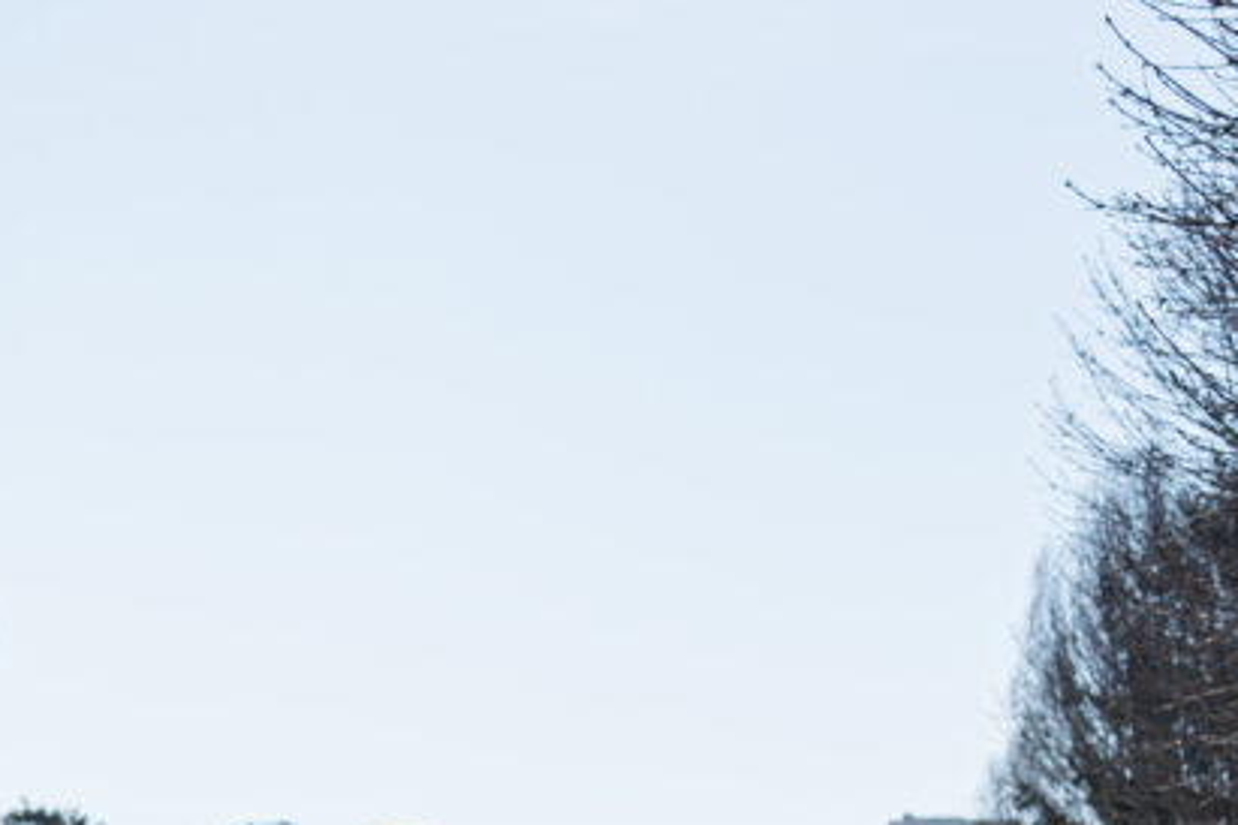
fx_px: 5020
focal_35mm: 146
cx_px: -301
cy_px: 1126
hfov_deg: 13.6
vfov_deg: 9.2
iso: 50
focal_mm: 50
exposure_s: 1/4000
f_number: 3.2
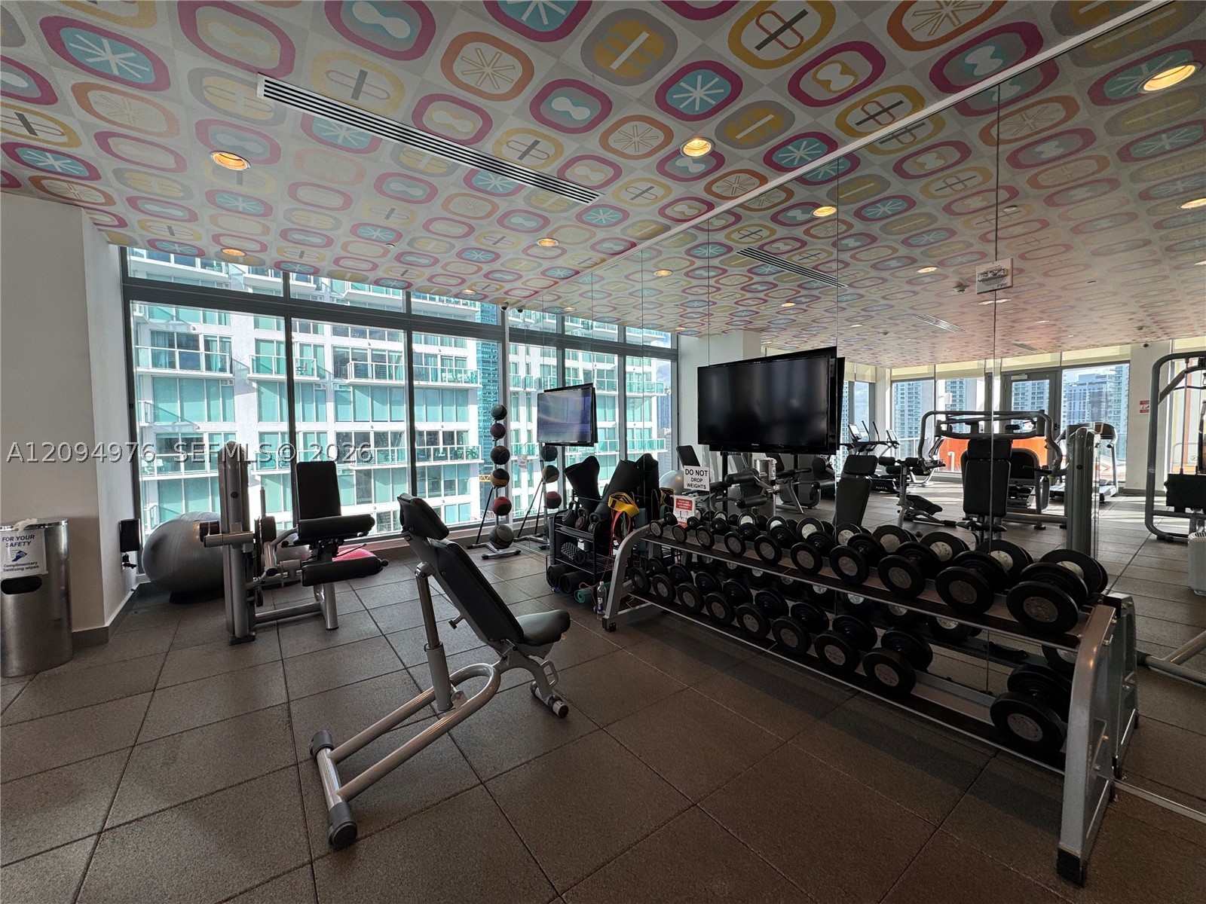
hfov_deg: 102.1
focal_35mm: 14
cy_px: 452
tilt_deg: -1.7
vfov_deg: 85.7
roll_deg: +0.9
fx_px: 488
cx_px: 603
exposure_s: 1/218
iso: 40
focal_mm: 2.22
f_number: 2.2
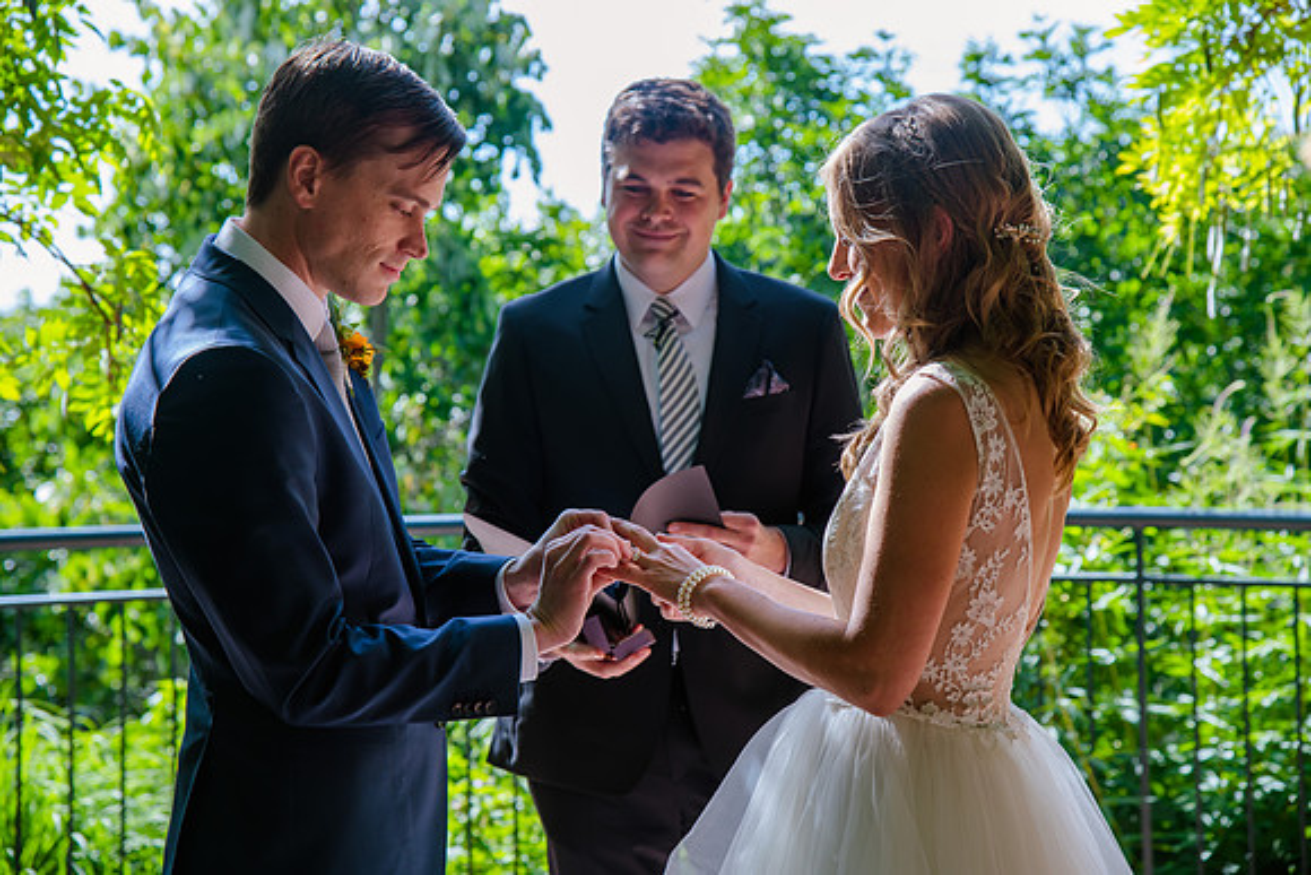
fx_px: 3096
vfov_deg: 16.1
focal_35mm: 85
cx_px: 656
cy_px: 438
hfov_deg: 23.9
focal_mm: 85
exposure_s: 1/160
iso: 200
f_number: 5.6
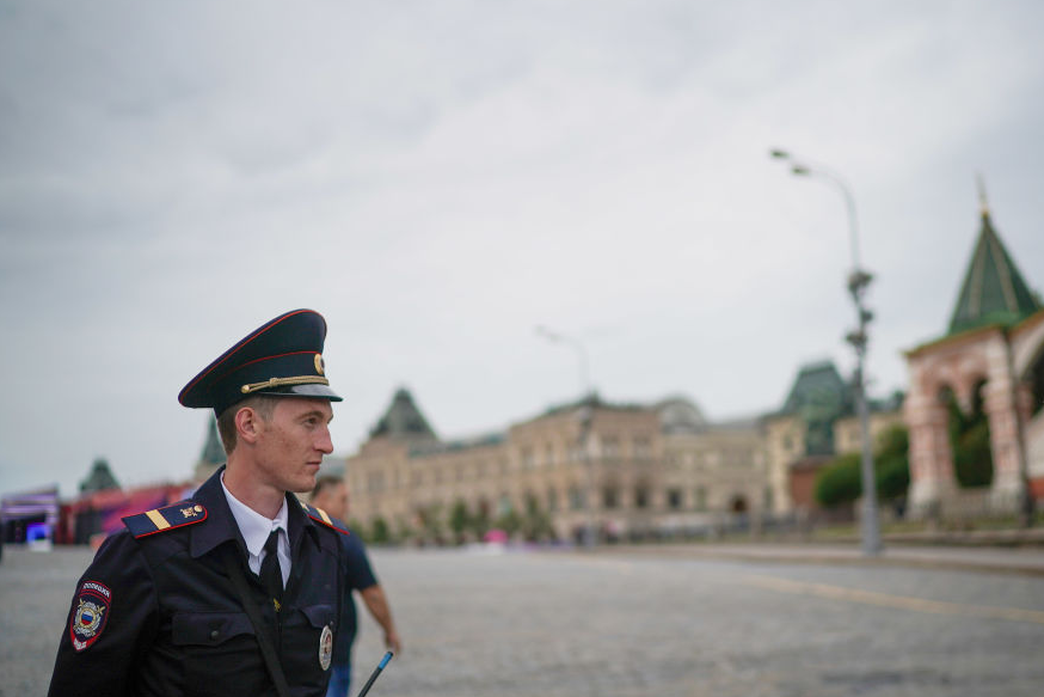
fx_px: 1189
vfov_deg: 32.6
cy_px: 333
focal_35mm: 41
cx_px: 598
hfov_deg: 47.3
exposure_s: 1/6400
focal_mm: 35
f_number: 1.4
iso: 100
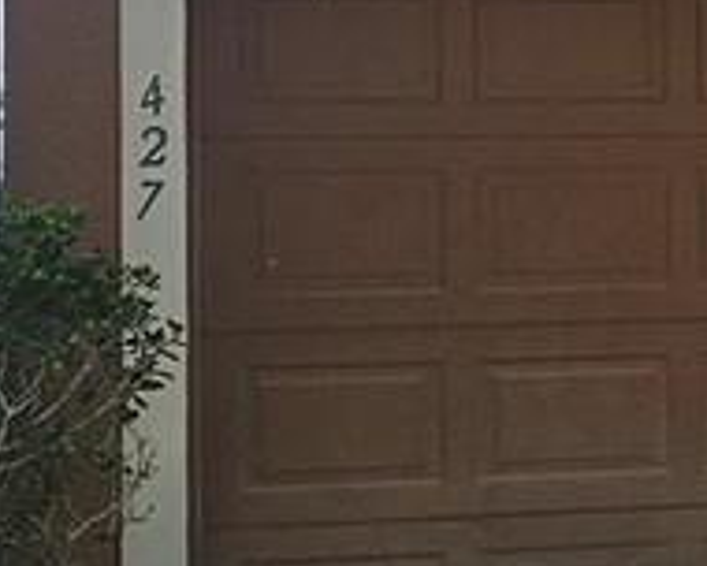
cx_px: 2244
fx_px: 3955
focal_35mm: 189
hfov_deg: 8.3
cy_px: 101
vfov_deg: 8.2
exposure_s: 1/2352
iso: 25
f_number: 1.8
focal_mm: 5.4
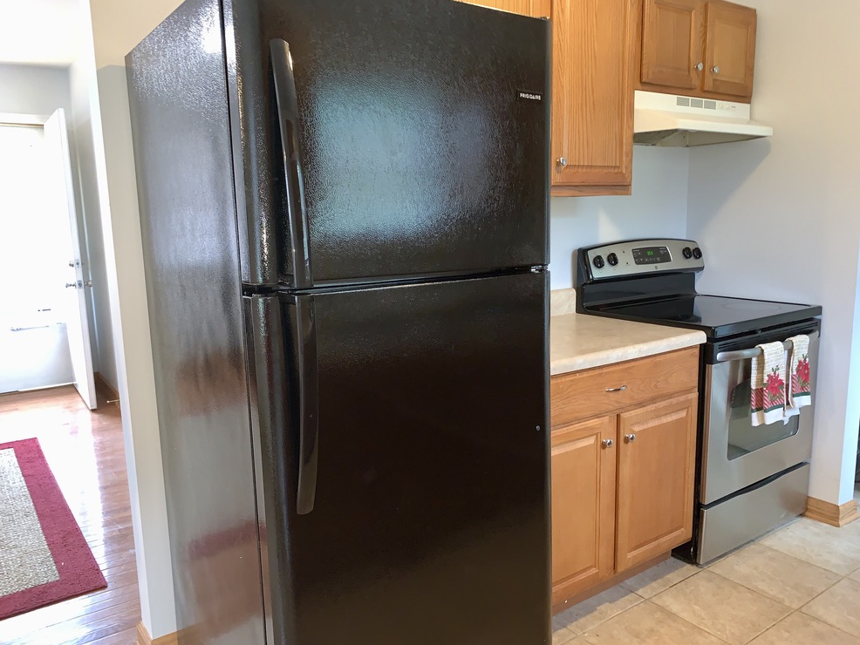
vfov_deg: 51.4
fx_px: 671
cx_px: 433
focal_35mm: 27
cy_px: 329
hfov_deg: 65.3
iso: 100
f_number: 1.8
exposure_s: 1/12
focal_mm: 4.25
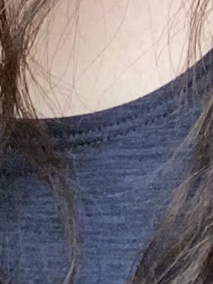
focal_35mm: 183
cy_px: -523
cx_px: 166
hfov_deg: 8.1
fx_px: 1501
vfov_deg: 9.1
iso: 125
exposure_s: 1/60
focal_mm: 2.71
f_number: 2.2
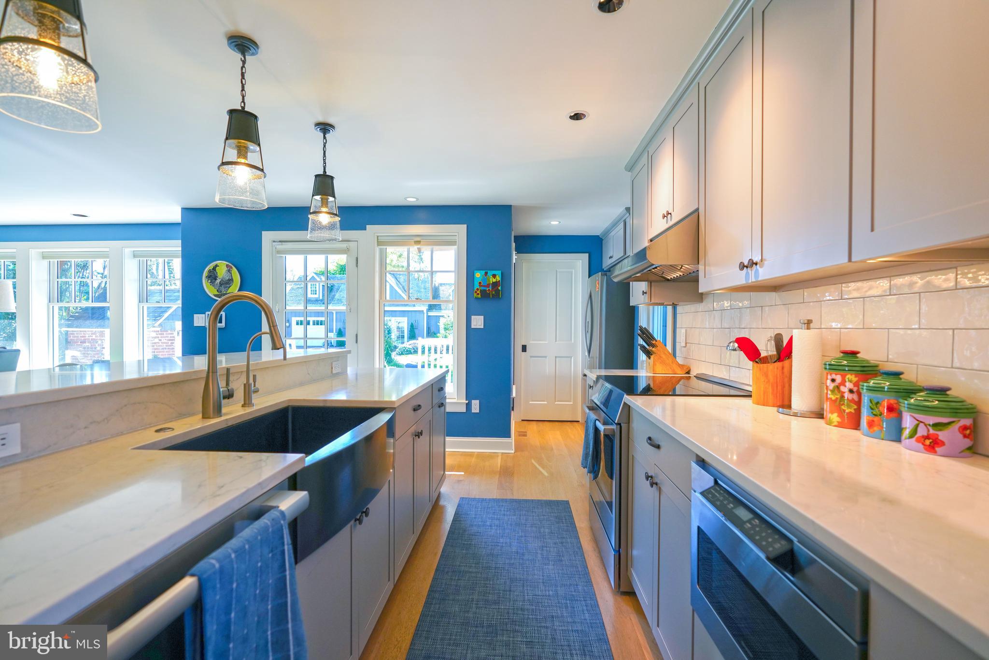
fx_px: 440
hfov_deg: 96.7
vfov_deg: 73.8
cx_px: 494
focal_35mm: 16
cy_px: 330
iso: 400
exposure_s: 1/160
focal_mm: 16
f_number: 4
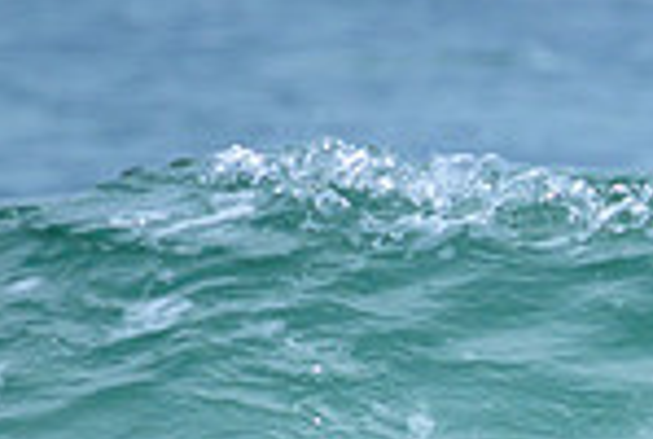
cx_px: 1006
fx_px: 54180
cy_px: 745
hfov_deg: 0.7
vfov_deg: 0.5
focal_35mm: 2981
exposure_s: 1/2000
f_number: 8
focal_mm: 560
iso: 640
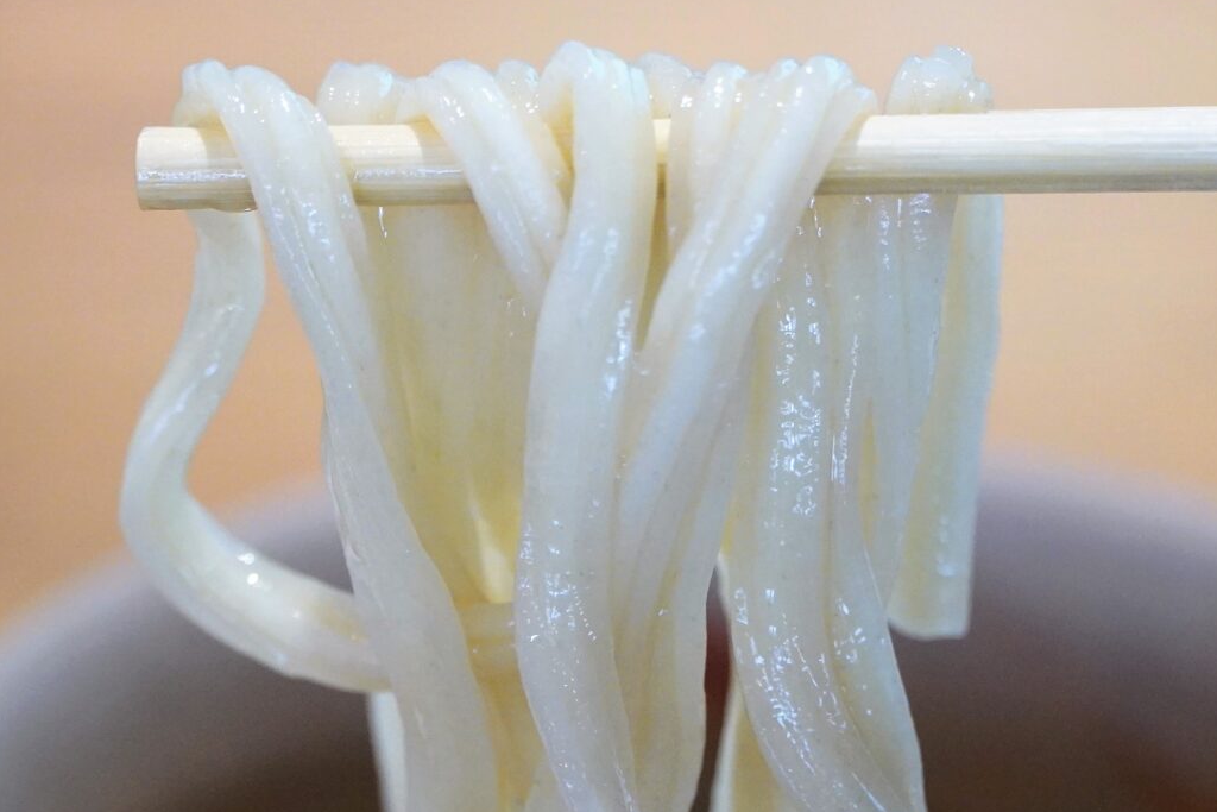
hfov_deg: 10.0
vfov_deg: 6.7
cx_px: 597
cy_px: 476
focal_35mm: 205
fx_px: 6931
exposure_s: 1/125
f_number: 4
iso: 2000
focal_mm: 70
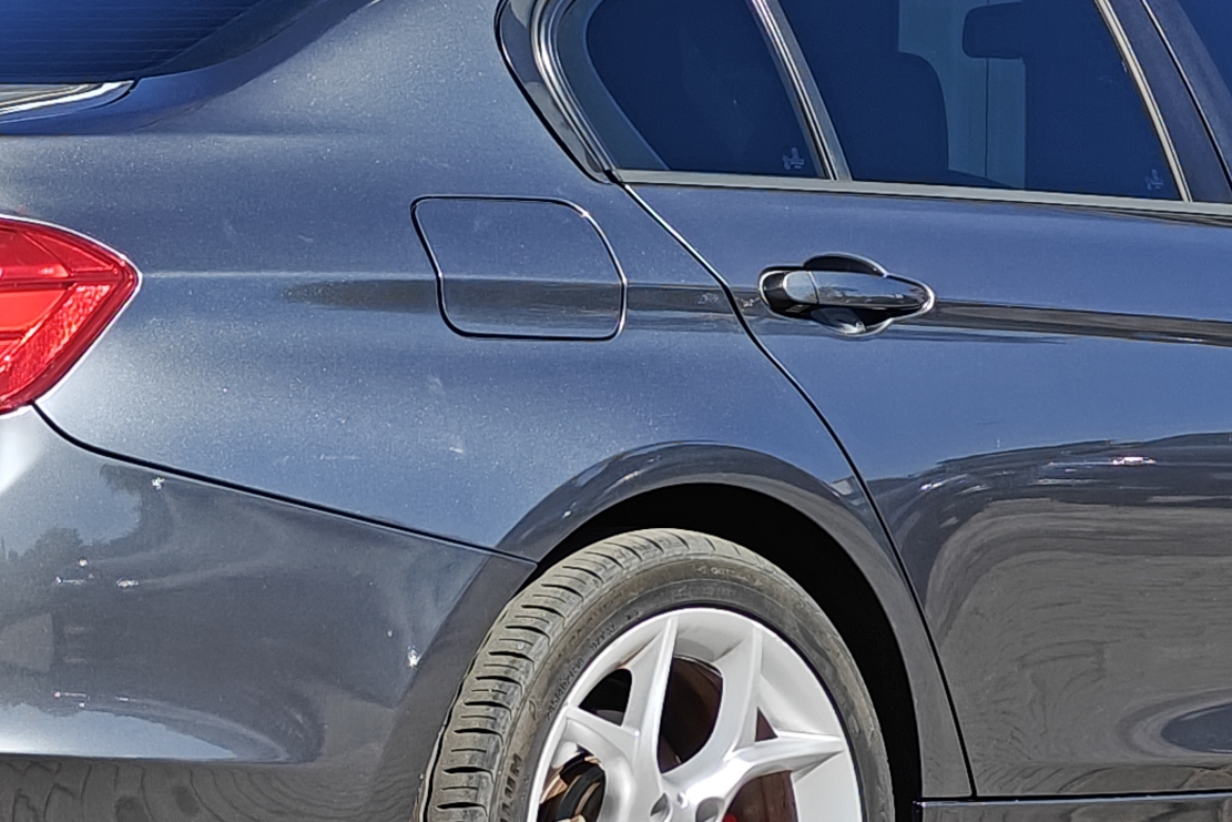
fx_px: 4723
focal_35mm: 138
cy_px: 450
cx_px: 574
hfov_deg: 14.9
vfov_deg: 9.9
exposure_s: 1/1871
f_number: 2
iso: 50
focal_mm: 7.08
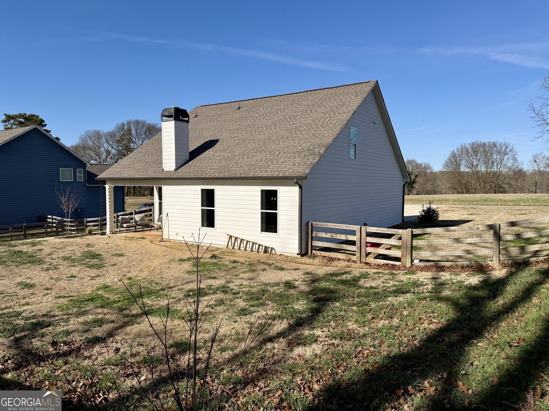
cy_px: 206
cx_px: 274
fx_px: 381
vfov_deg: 56.8
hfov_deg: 71.6
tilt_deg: -2.7
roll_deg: -0.8
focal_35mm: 24
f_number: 1.78
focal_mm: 6.76
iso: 80
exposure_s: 1/5319
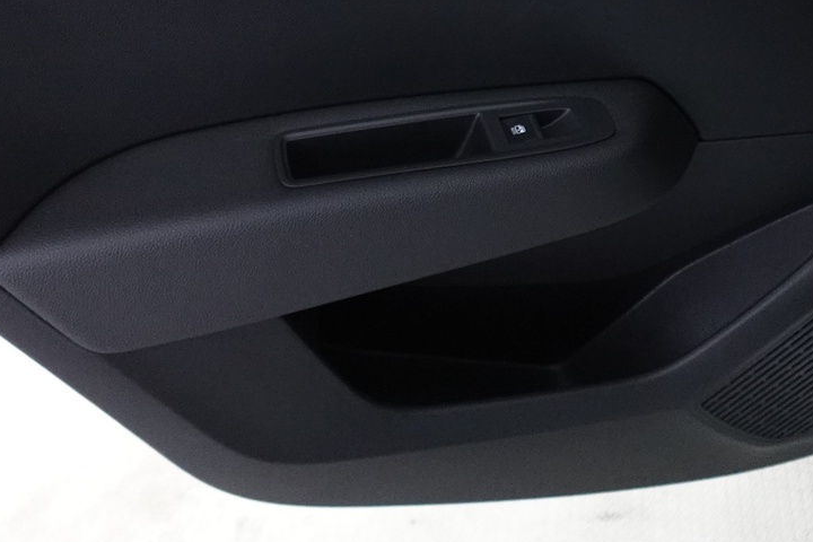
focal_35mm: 45
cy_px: 9
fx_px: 1016
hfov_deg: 43.6
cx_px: 416
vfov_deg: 28.2
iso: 1600
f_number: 2
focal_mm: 7.6
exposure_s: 1/80
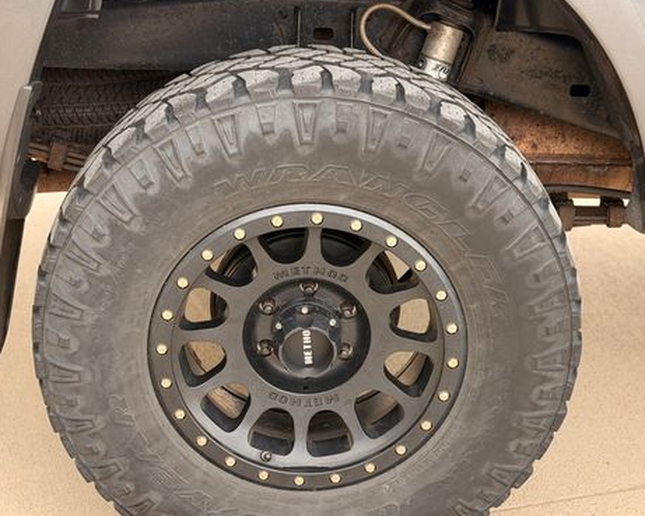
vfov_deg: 23.4
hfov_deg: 29.1
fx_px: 1241
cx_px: 292
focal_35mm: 65
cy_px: 327
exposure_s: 1/240
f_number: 1.78
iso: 80
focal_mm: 6.76
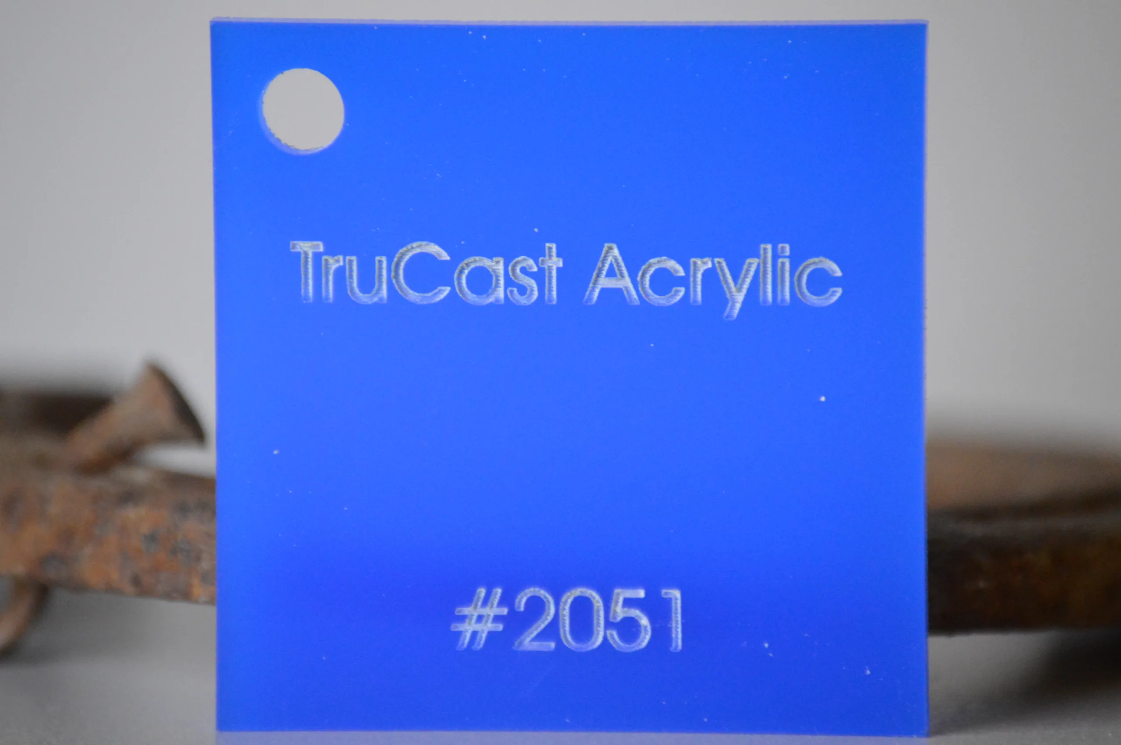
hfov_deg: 6.9
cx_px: 560
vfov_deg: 4.6
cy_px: 372
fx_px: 9333
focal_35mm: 300
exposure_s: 1/160
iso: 3200
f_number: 5.6
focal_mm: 200
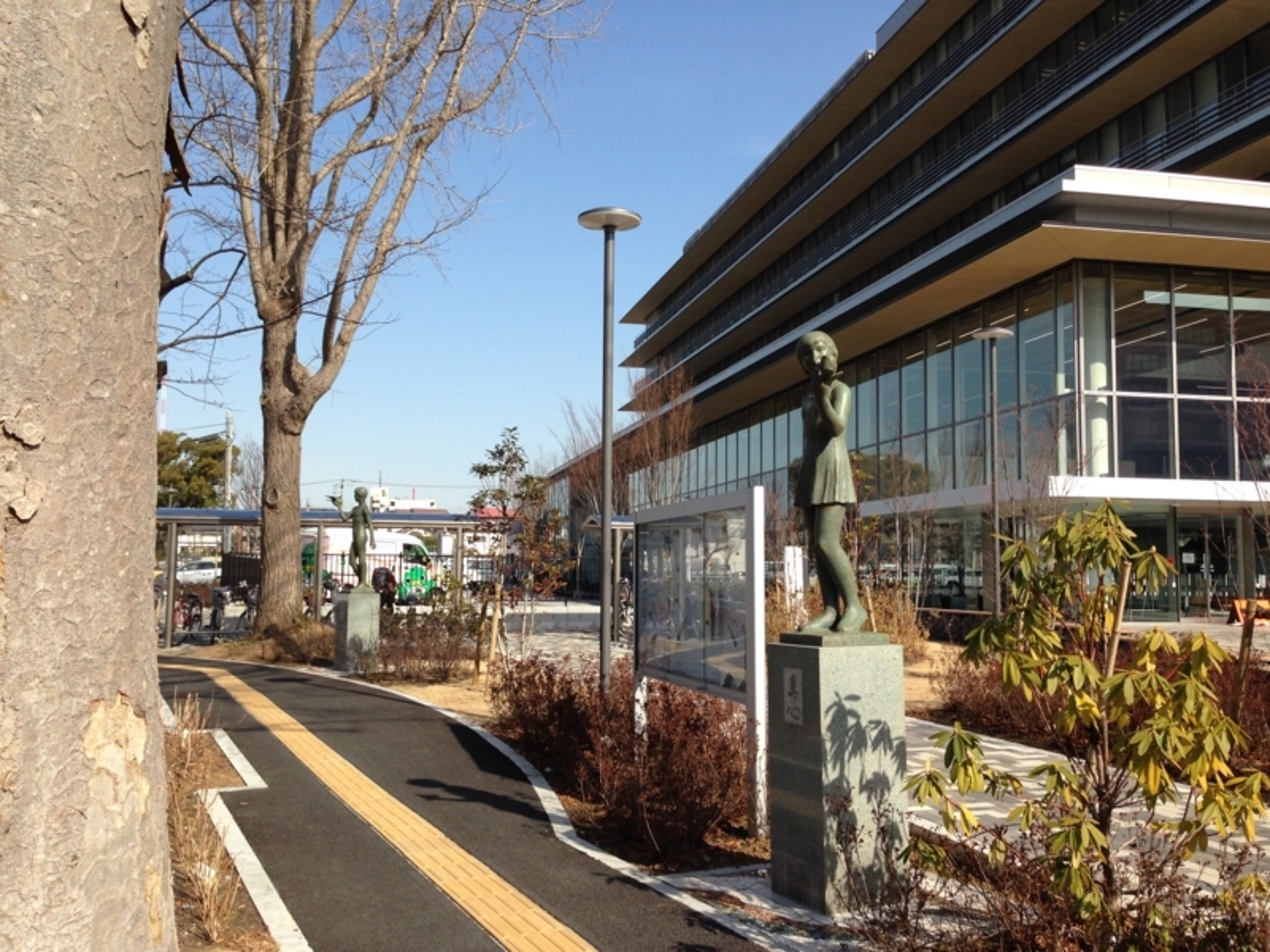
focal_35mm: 33
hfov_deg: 55.4
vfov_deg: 42.9
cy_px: 476
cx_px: 635
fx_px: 1211
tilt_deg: +5.0
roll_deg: -1.0
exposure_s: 1/1261
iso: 50
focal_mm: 4.12
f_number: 2.4
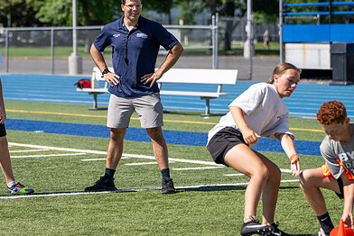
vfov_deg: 8.0
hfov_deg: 11.9
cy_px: 67
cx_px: 135
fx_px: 1693
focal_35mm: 172
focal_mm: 105
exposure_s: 1/800
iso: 50
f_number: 3.2
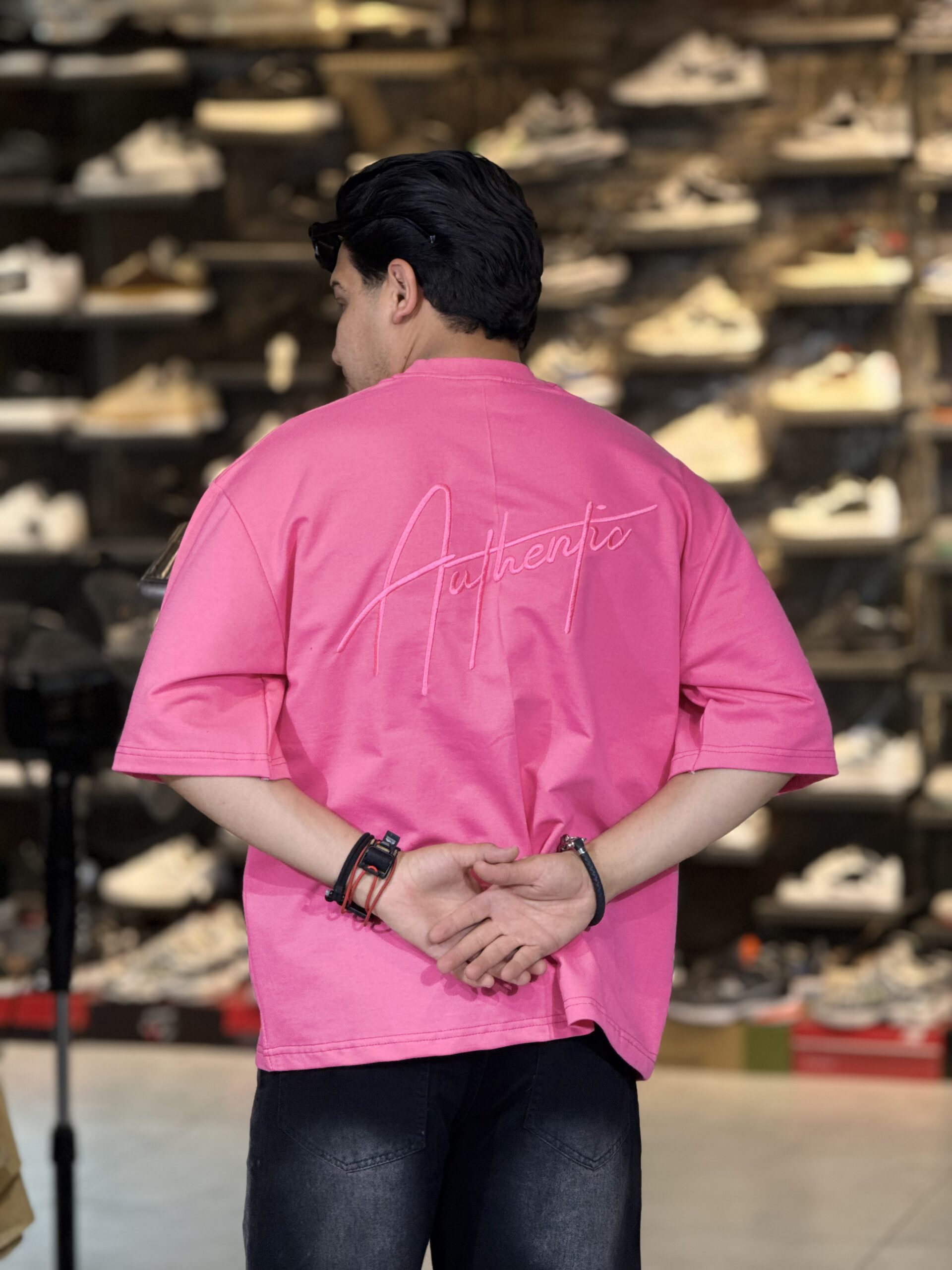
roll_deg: +0.6
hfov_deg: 12.3
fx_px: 4400
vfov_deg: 16.4
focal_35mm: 120
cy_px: 635
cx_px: 476
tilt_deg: -4.7
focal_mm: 15.66
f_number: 2.8
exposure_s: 1/100
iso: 160
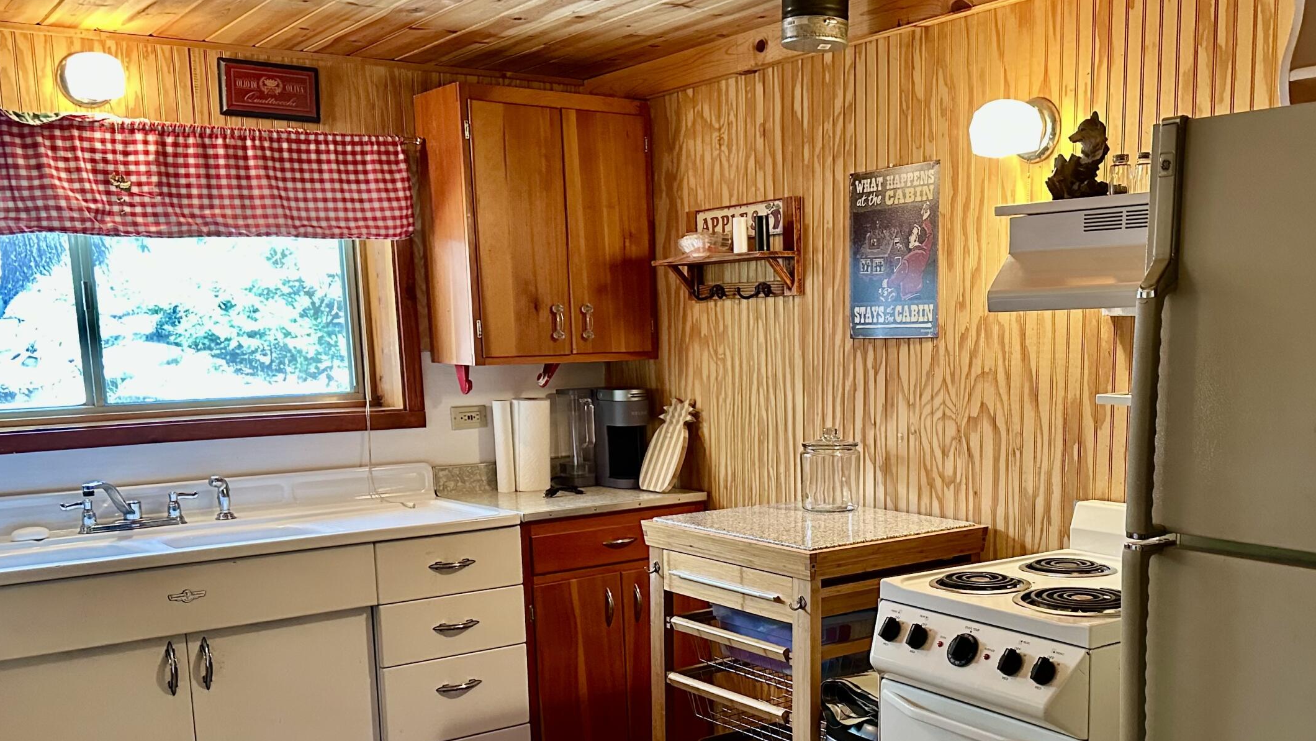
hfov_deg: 53.7
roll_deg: +1.1
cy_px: 520
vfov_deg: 31.6
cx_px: 780
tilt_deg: -10.0
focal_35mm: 37
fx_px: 1291
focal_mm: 6.86
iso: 500
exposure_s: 1/60
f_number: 1.78
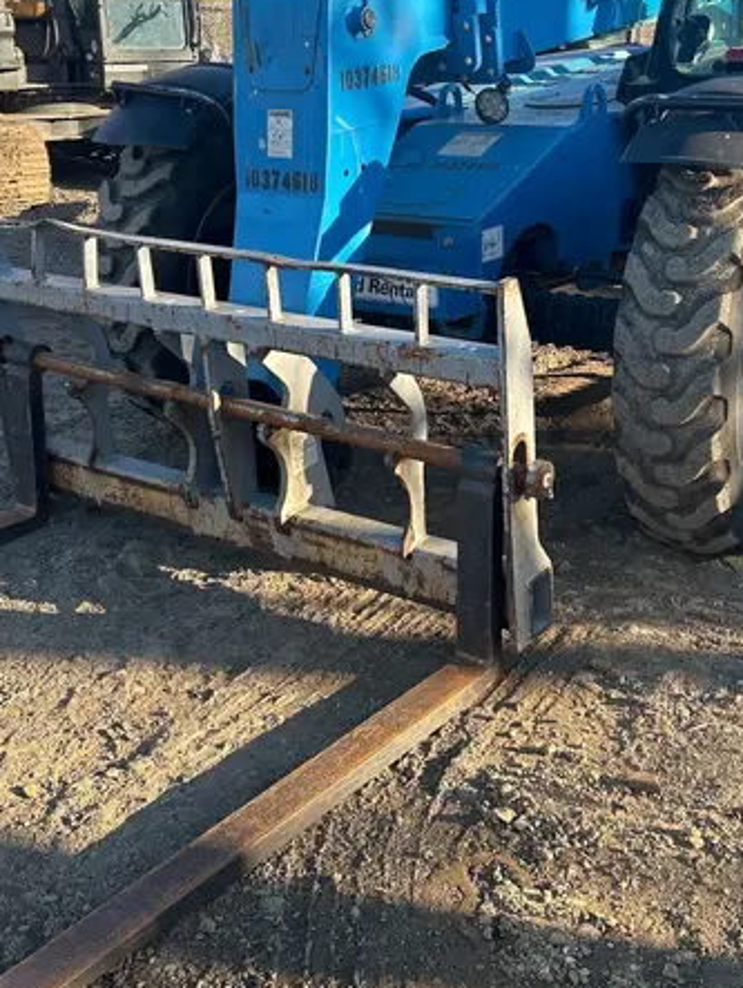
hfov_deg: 33.5
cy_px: 338
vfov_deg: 43.3
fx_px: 1229
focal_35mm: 43
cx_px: 471
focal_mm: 5.7
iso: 50
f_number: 1.5
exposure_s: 1/853
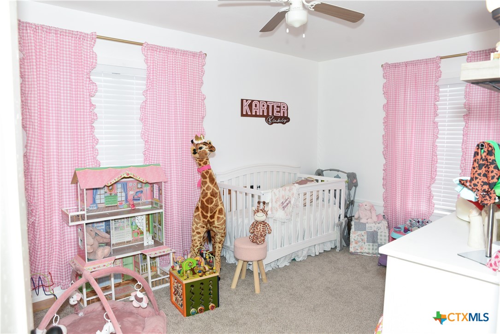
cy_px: 167
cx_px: 250
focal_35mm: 24
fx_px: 333
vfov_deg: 53.2
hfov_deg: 73.7
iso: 800
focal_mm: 24
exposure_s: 1/60
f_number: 5
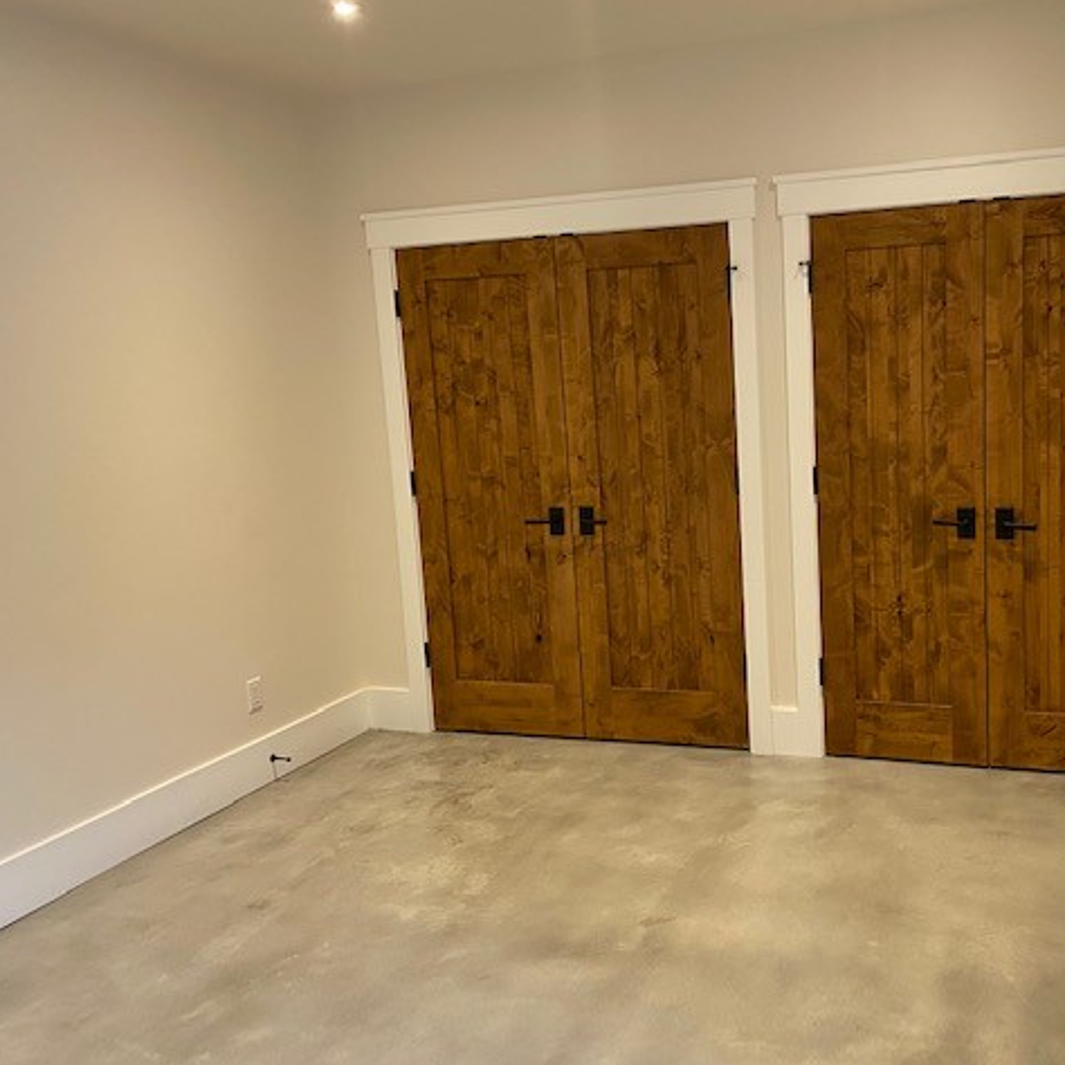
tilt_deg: -7.1
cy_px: 528
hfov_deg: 51.5
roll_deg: +1.9
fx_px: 1079
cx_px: 714
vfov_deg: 52.5
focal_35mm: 31
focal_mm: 4.25
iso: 160
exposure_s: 1/60
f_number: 1.8
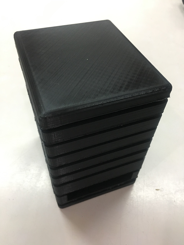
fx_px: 206
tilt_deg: -49.1
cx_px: 92
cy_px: 122
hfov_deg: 48.2
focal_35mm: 29
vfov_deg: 61.7
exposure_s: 1/33
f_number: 2.2
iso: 160
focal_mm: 4.15
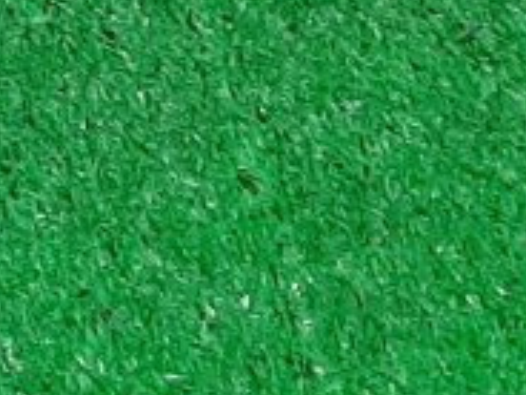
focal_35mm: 204
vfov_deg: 6.2
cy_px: -1102
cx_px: -952
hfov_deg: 8.4
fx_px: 3100
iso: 122
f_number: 1.7
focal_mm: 3.93
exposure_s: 1/50
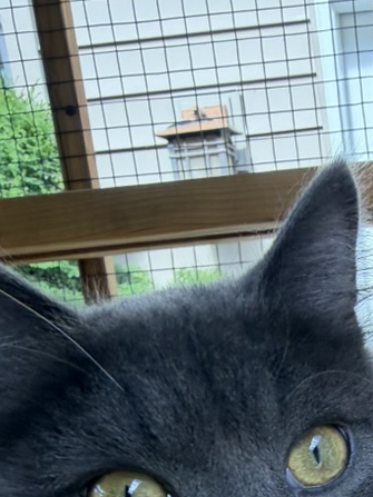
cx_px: 397
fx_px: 791
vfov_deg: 31.0
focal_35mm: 55
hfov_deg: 24.9
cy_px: 549
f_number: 2.2
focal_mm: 2.22
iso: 80
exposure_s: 1/121
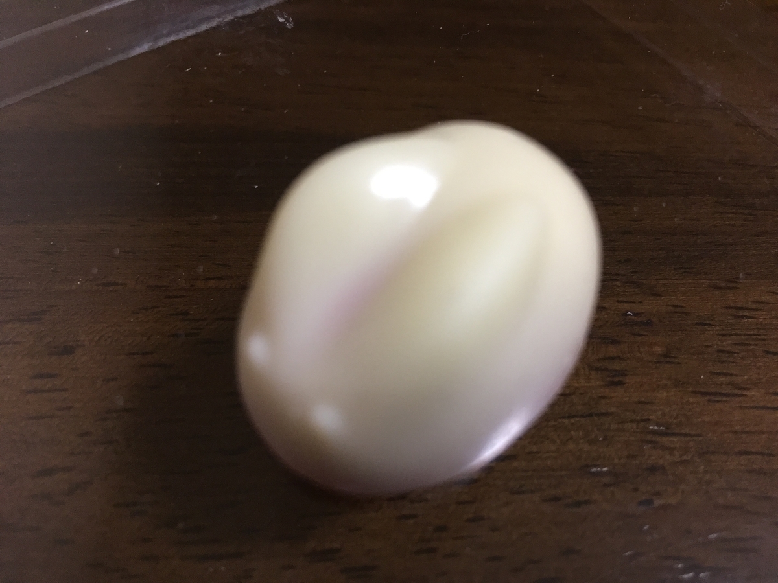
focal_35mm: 29
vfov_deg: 48.2
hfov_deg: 61.7
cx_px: 389
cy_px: 292
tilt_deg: -55.7
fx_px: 652
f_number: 2.2
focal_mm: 4.15
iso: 160
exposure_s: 1/33
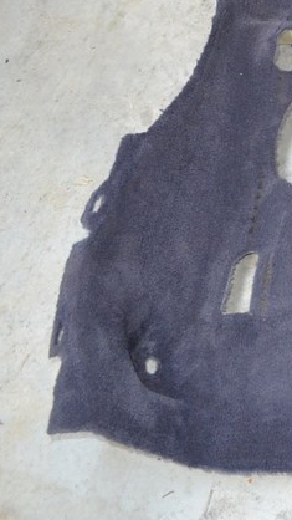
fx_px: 1074
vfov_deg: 26.3
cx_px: 665
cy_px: 53
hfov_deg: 12.6
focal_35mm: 78
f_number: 3.5
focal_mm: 18
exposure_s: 1/60
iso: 800
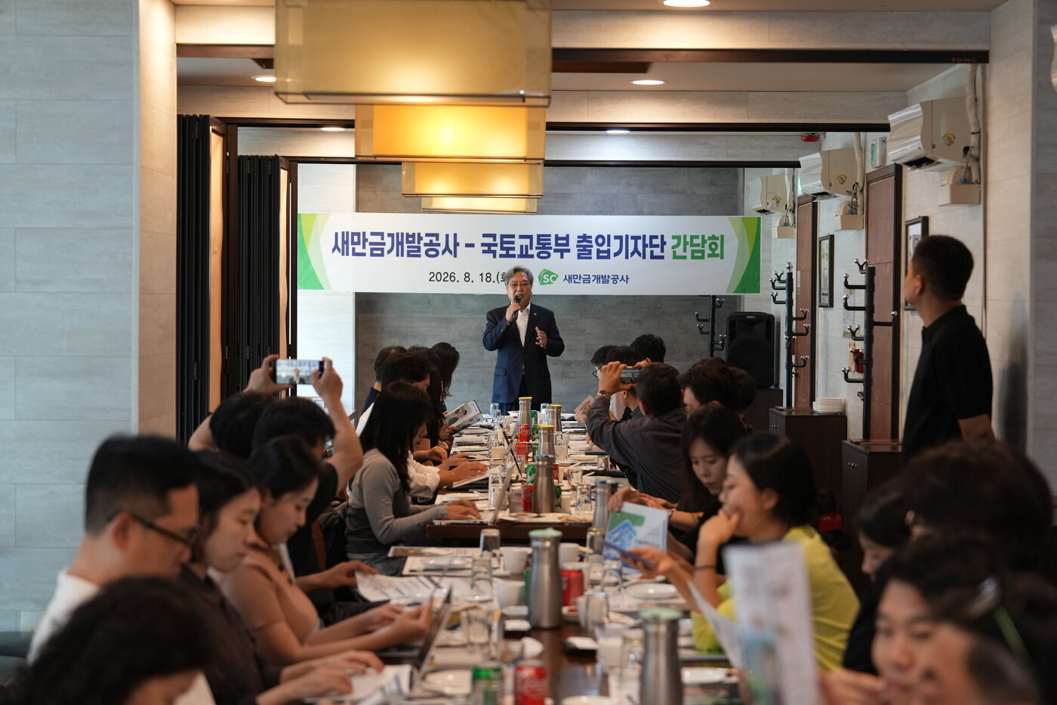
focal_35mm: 70
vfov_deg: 19.5
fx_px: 2055
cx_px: 528
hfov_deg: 28.8
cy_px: 352
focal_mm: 70
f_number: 3.2
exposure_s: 1/160
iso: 1250
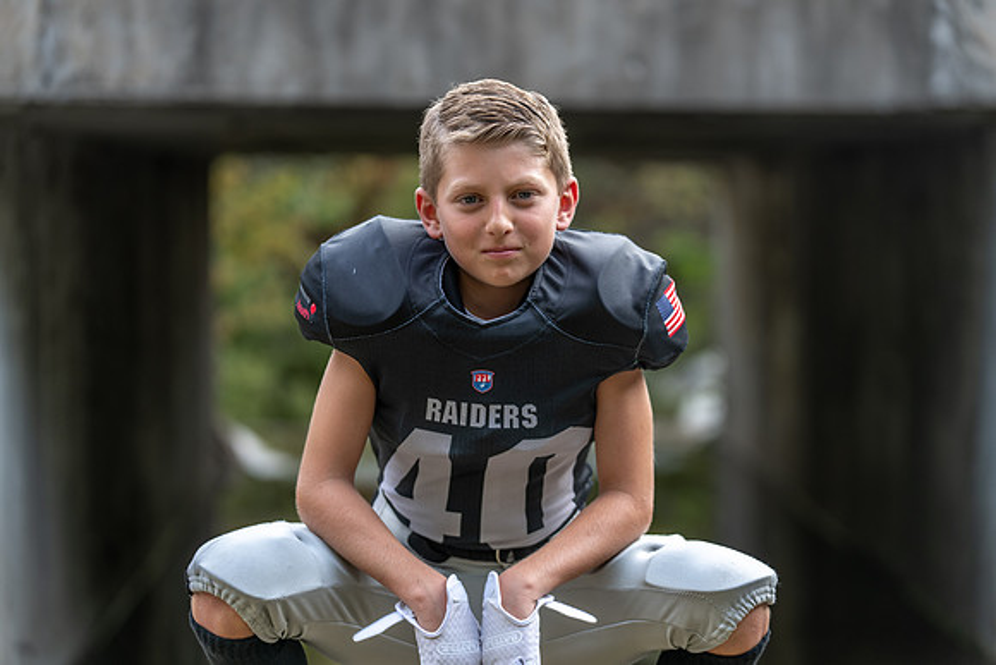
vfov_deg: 13.7
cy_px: 332
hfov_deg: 20.4
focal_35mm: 100
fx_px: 2767
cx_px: 498
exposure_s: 1/320
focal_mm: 100
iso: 160
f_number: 2.8
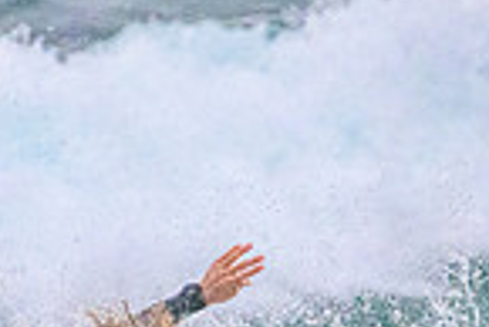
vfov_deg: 0.6
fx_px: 32537
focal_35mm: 2393
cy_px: 598
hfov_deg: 0.9
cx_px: 185
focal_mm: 600
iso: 12800
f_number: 11
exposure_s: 1/2000
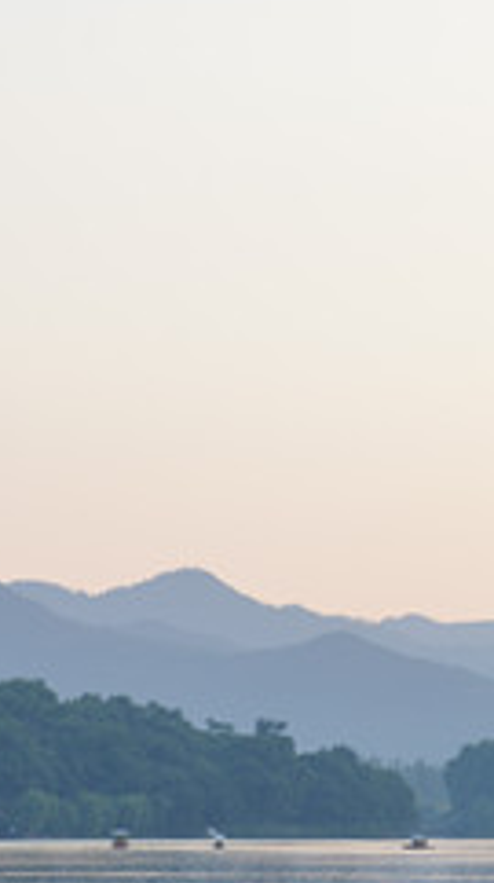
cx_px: 615
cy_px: 703
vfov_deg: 10.0
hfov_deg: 5.6
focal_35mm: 216
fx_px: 5046
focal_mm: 62
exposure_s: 1/160
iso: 200
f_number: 5.6
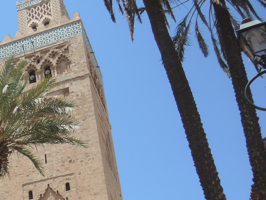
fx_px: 477
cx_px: -23
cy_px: 171
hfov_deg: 28.5
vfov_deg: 23.2
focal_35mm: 62
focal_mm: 6
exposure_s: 1/1250
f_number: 2.2
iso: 80
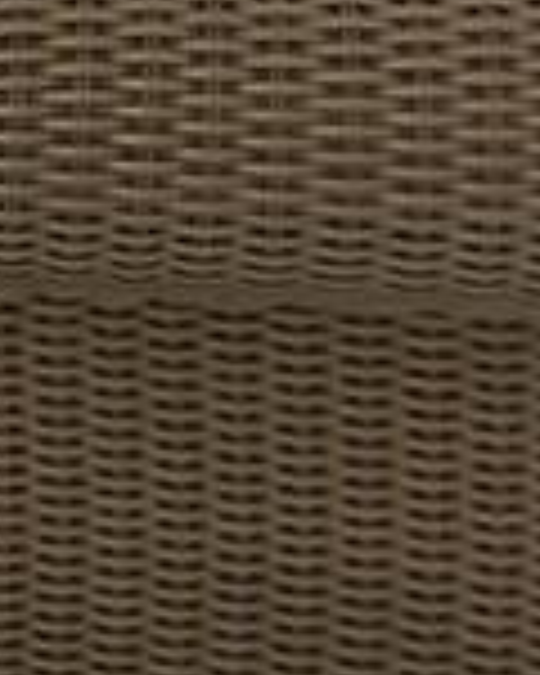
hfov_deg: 9.5
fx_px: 2997
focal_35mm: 150
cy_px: -954
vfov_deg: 10.9
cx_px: -608
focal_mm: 1.65
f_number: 2.2
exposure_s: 1/206
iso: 50
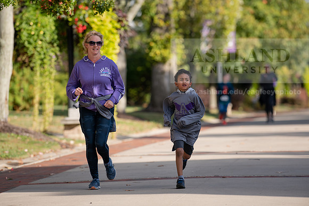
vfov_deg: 4.6
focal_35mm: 300
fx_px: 2575
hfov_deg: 6.9
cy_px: 103
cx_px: 154
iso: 200
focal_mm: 300
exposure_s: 1/500
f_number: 5
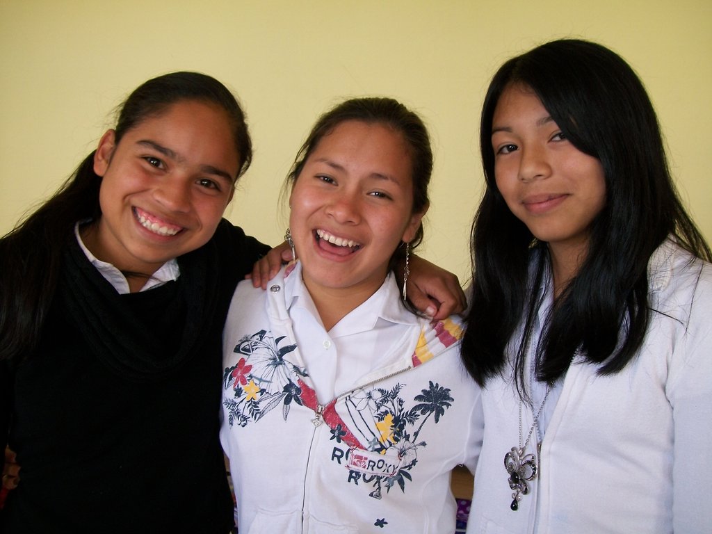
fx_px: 740
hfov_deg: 51.4
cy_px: 267
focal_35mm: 36
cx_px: 356
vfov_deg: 39.7
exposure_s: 1/30
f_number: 2.7
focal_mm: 6
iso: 80
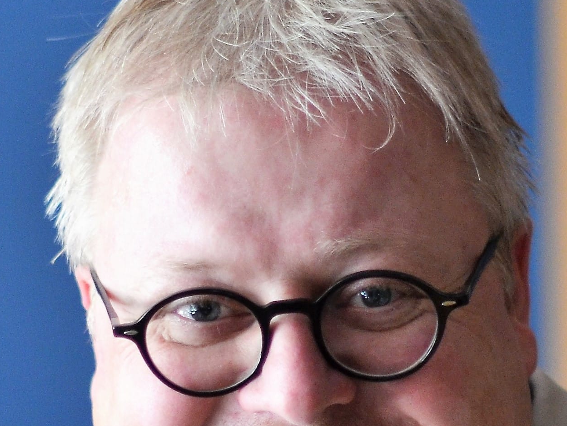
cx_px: 142
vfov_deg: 5.9
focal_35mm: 253
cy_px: 453
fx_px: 4144
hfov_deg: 7.8
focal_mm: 50
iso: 400
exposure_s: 1/125
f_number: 1.4
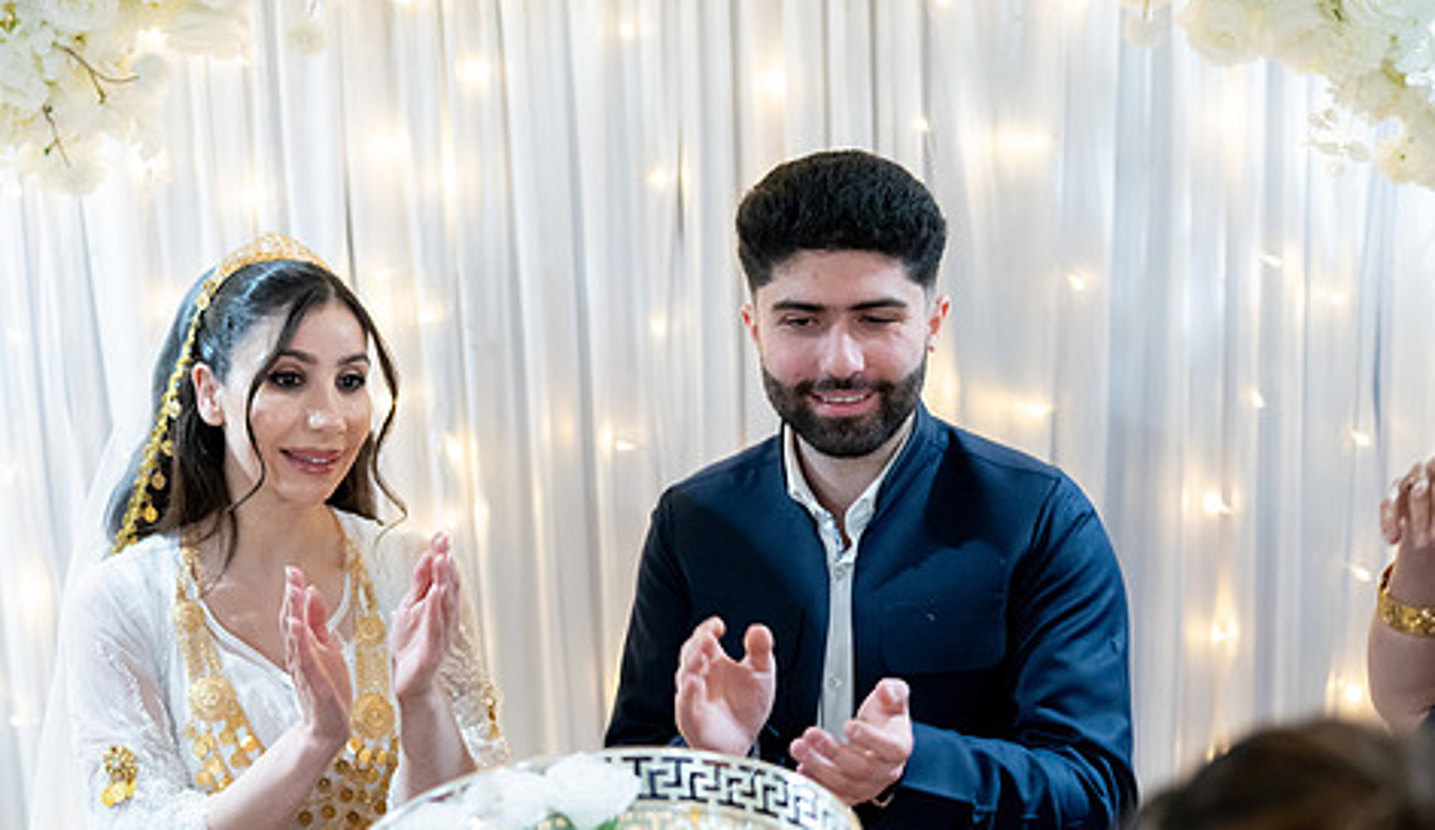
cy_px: 402
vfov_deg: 24.9
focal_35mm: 49
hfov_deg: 41.6
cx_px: 574
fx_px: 1877
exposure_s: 1/160
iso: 3200
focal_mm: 35
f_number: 2
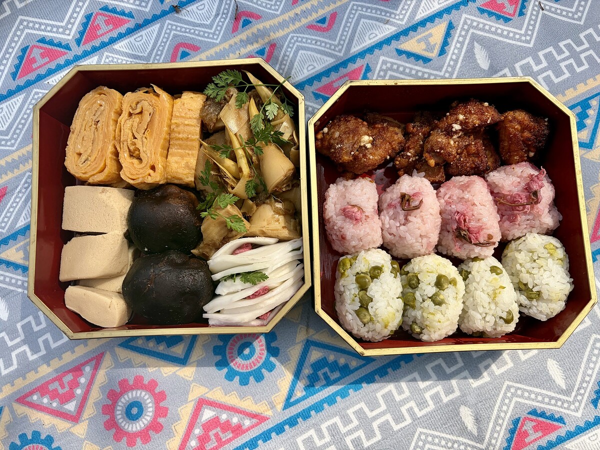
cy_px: 225
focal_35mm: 26
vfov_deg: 53.1
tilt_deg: -82.5
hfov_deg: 67.3
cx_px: 300
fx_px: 451
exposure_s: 1/1848
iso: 50
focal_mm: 5.96
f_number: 1.6
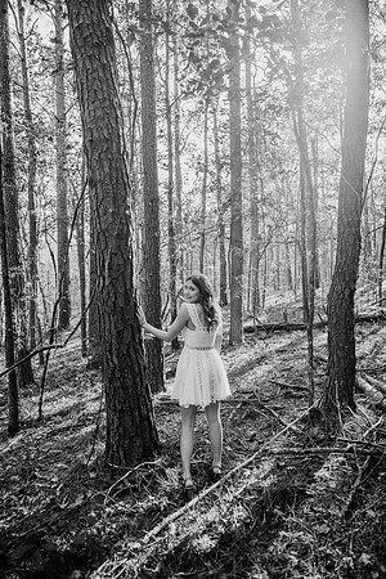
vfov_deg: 73.7
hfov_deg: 53.1
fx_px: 386
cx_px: 193
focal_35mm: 24
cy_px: 290
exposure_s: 1/160
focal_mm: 24
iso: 160
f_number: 2.8
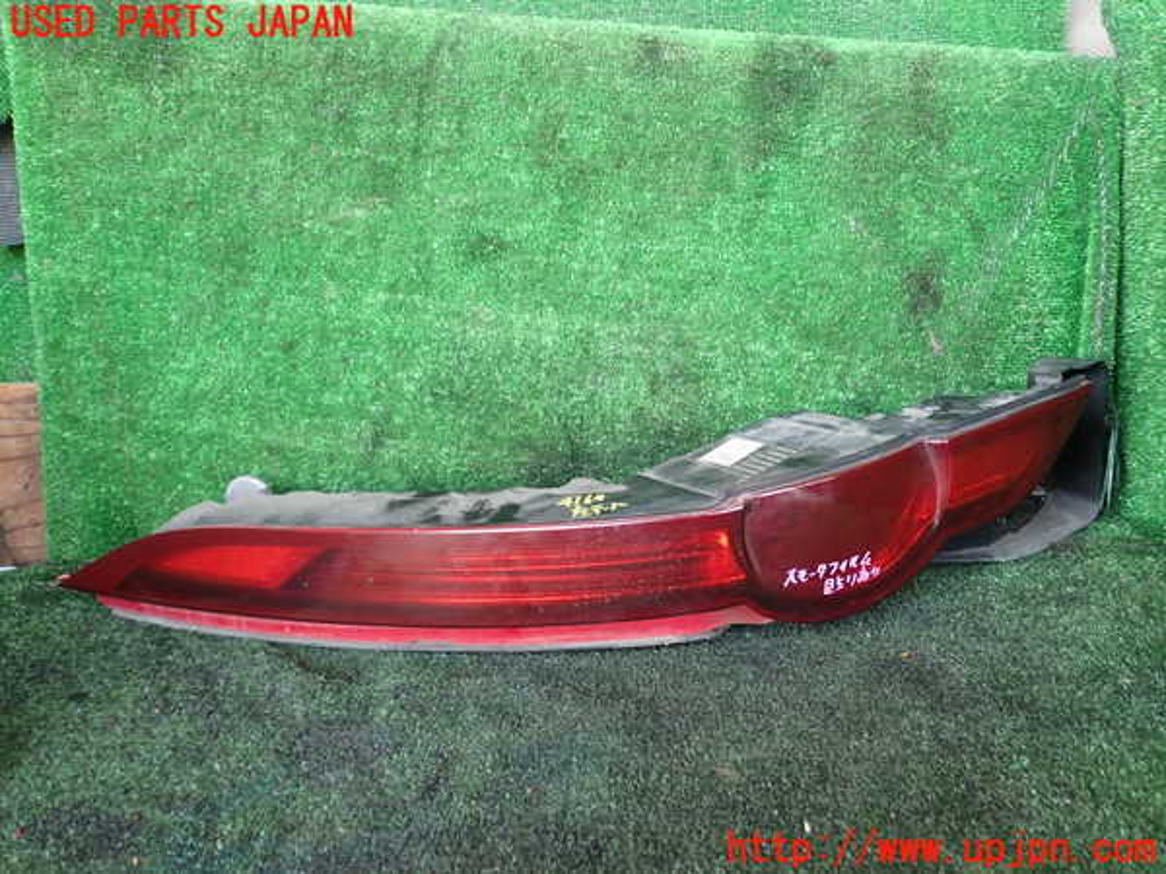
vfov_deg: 46.8
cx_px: 583
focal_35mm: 30
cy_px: 437
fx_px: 1011
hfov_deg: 60.0
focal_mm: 5.4
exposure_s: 1/40
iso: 200
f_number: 2.3
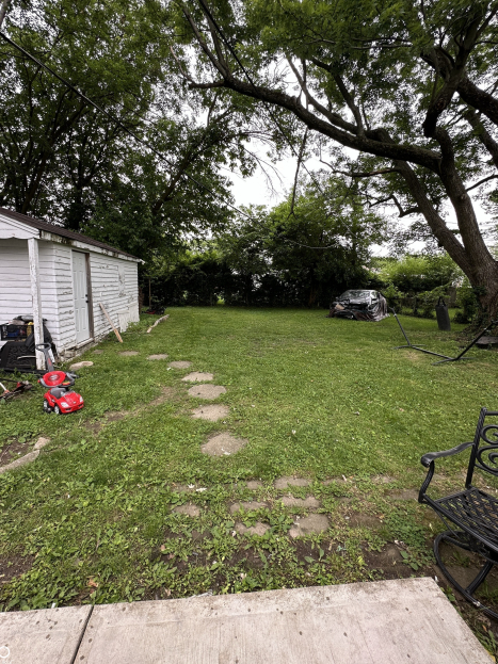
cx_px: 236
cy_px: 318
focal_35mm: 15
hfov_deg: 81.7
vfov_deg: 98.1
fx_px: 288
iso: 50
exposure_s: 1/99
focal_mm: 2.22
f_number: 2.2
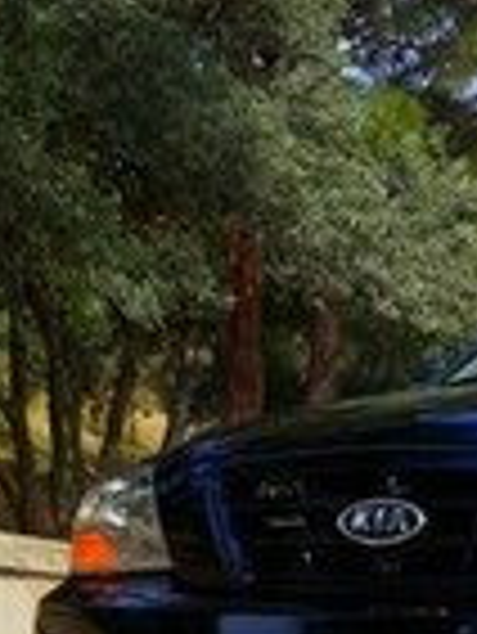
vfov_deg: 19.5
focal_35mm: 95
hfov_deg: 14.4
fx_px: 1743
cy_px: 751
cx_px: 738
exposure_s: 1/836
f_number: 1.7
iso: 40
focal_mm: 3.71
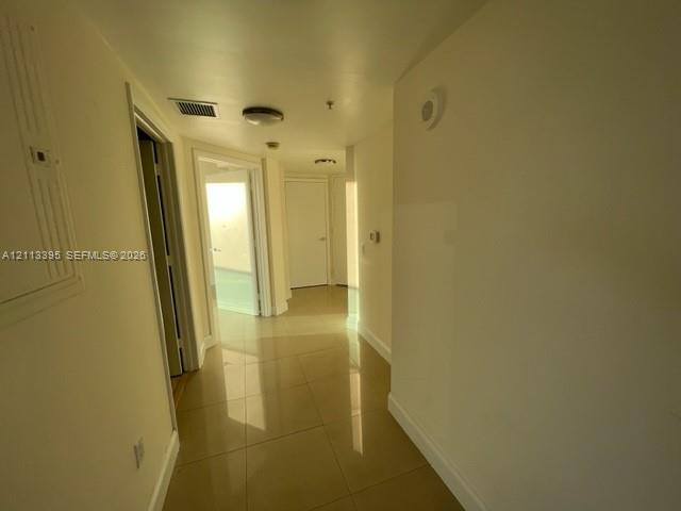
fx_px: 256
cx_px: 340
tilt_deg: -9.2
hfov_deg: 106.2
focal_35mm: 13
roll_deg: +1.7
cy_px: 256
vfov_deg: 89.9
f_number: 1.8
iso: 32
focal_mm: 1.57
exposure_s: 1/225
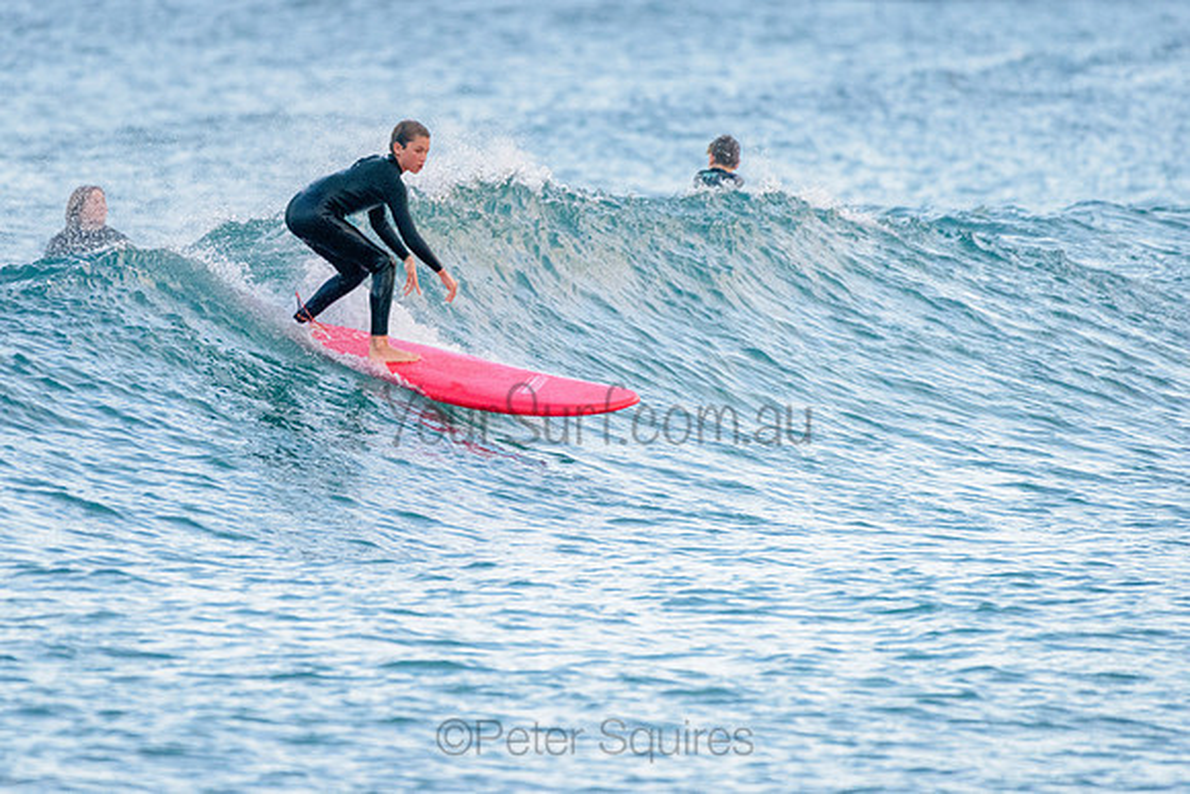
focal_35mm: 612
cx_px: 462
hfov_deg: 3.4
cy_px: 313
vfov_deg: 2.2
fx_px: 20228
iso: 2200
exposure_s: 1/2000
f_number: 5.6
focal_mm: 500
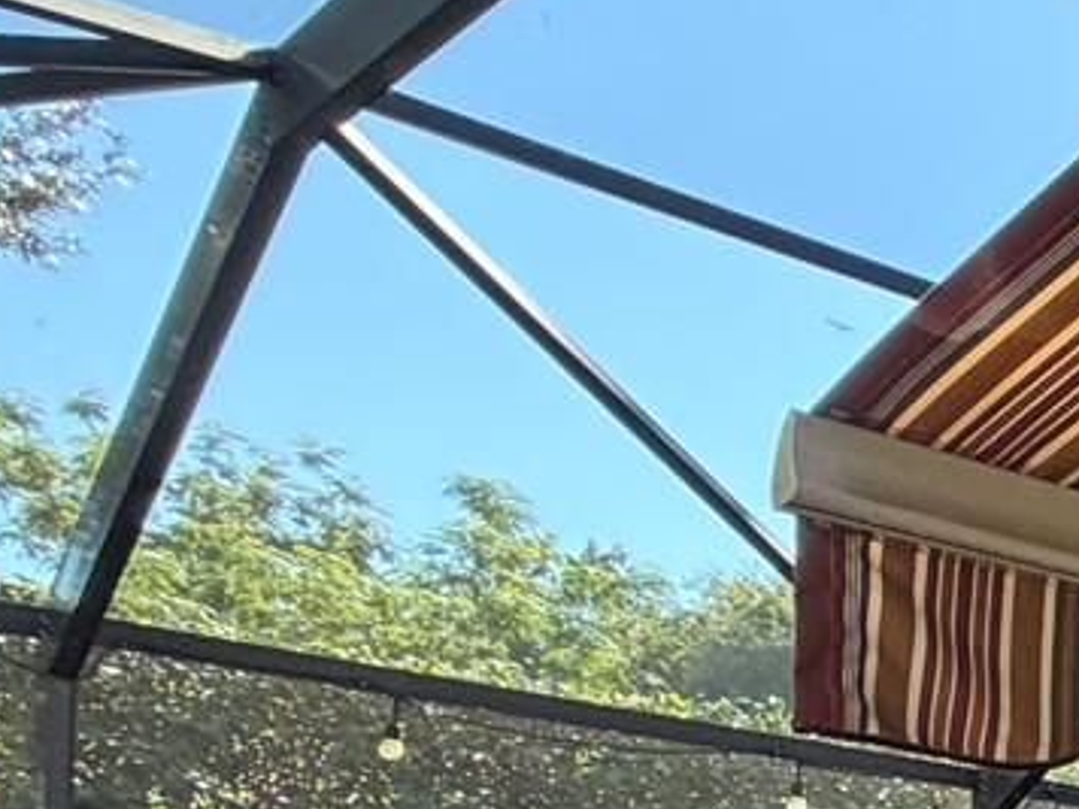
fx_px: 1964
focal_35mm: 63
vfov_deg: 20.5
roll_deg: -0.4
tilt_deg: +0.4
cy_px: 1154
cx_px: 2382
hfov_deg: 16.9
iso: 50
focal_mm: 2.22
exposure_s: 1/134
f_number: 2.2
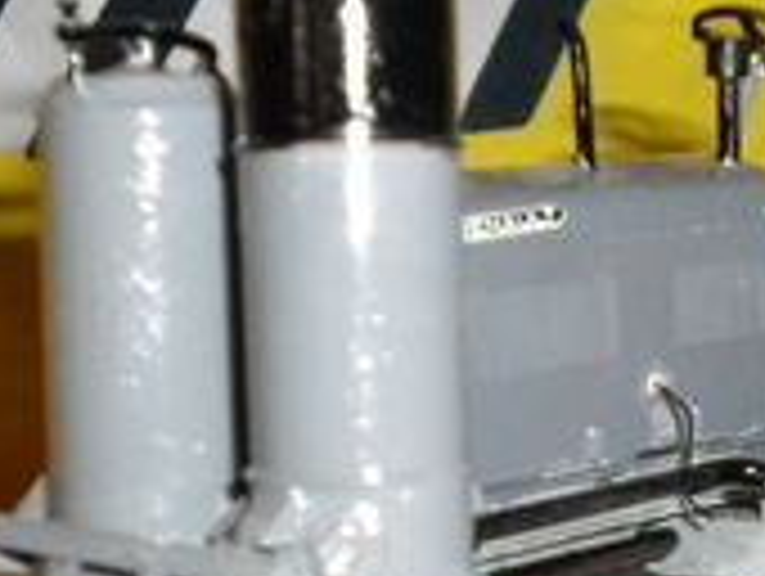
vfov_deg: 12.1
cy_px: 522
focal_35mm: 122
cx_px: 630
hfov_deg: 16.0
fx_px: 2700
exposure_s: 1/30
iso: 400
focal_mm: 9.3
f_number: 3.9
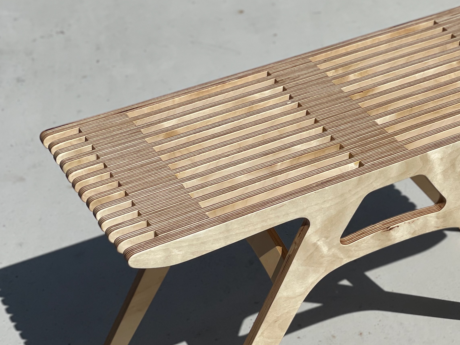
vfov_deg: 16.0
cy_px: 261
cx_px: 345
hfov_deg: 21.1
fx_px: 1222
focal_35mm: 92
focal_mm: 6
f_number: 2
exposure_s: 1/6849
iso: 25
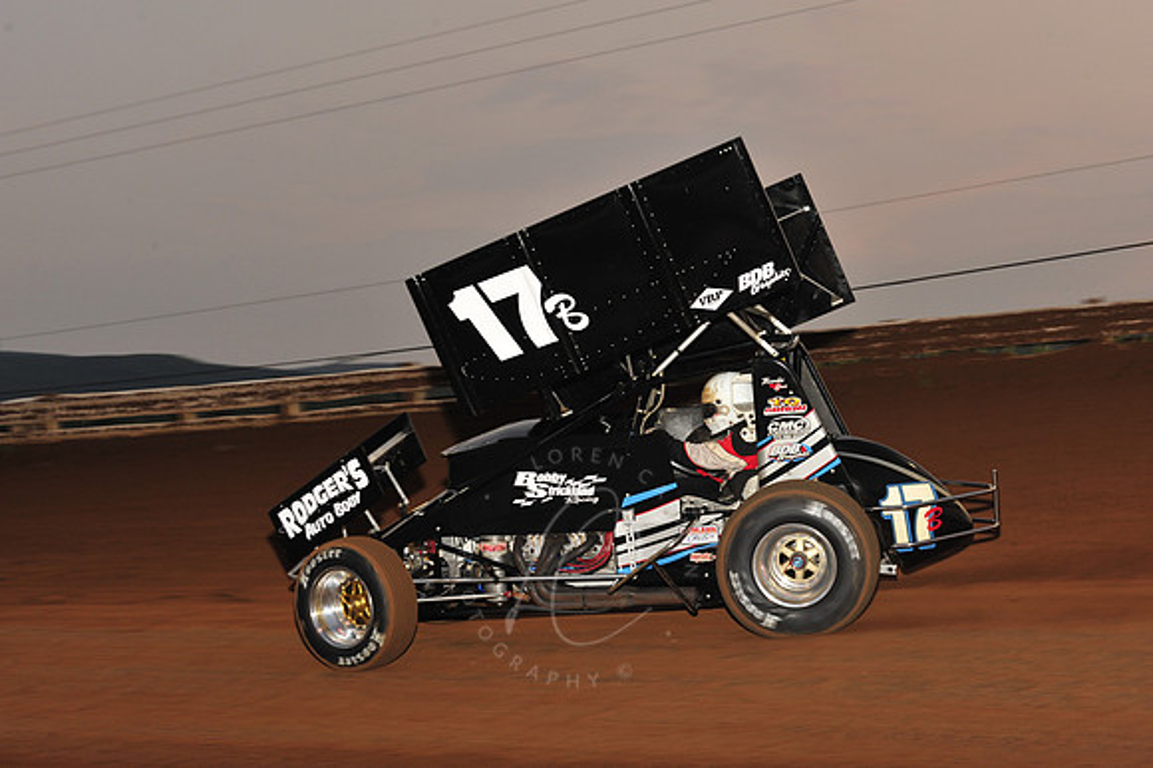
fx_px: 2561
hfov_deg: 25.4
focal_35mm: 80
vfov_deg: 17.0
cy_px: 384
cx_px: 576
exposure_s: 1/320
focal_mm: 80
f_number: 9
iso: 800
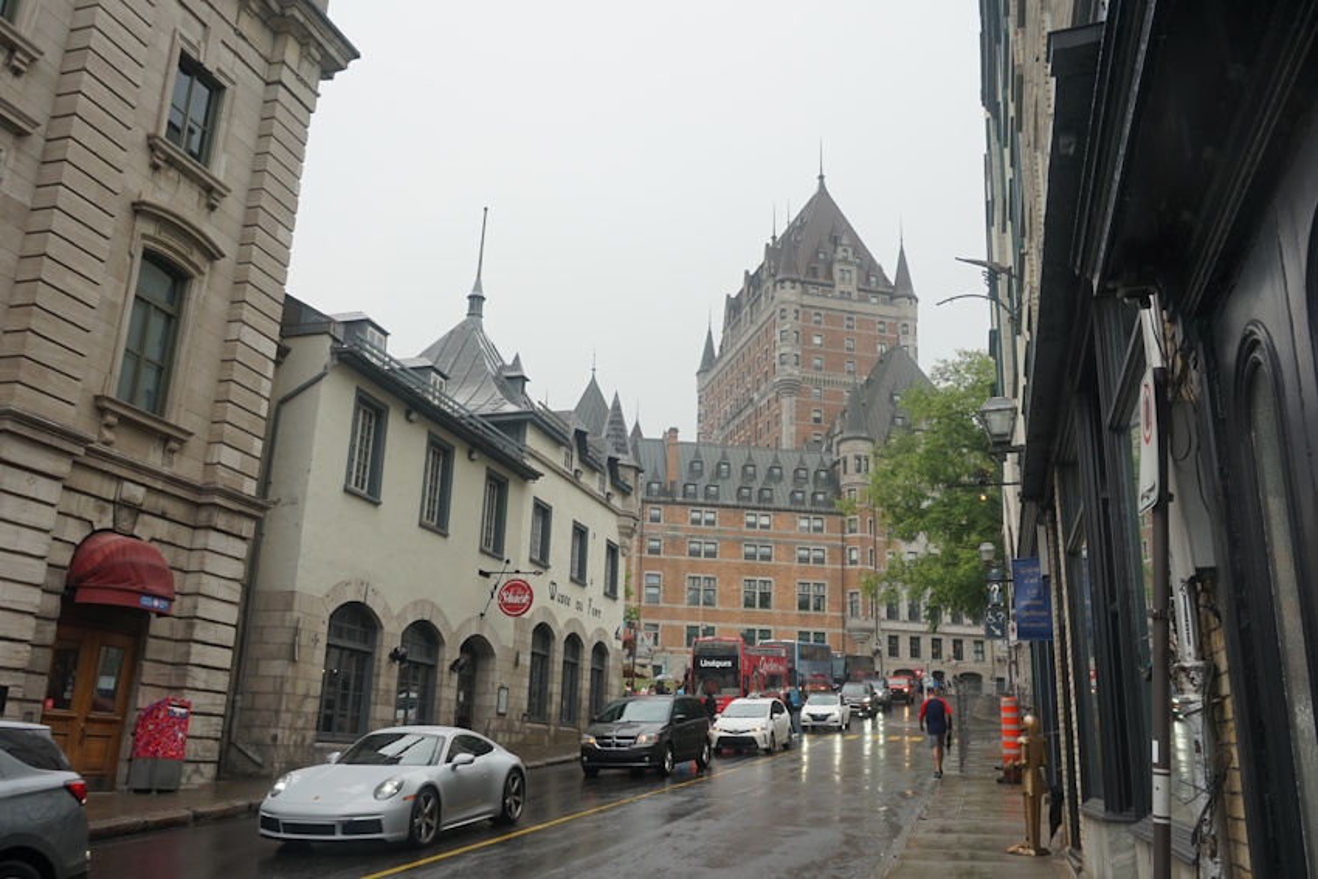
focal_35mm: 30
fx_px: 1098
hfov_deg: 61.9
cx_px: 659
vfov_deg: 43.6
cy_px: 440
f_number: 8
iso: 100
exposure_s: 1/125
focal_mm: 20
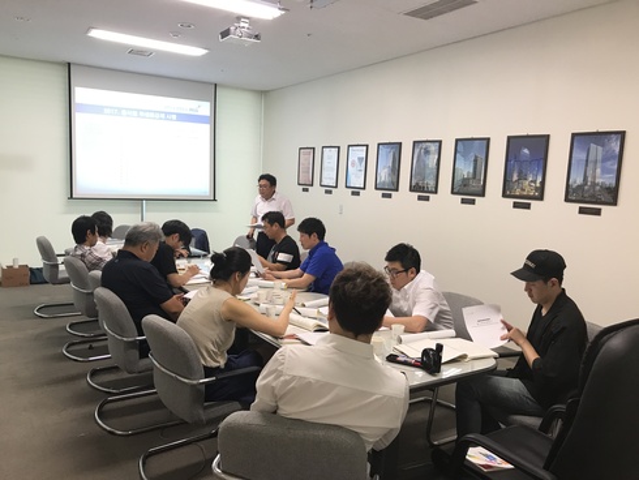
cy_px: 240
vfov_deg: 49.8
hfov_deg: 63.4
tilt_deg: -4.8
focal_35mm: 28
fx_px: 517
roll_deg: -2.1
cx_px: 320
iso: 40
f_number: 1.8
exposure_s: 1/20
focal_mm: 3.99
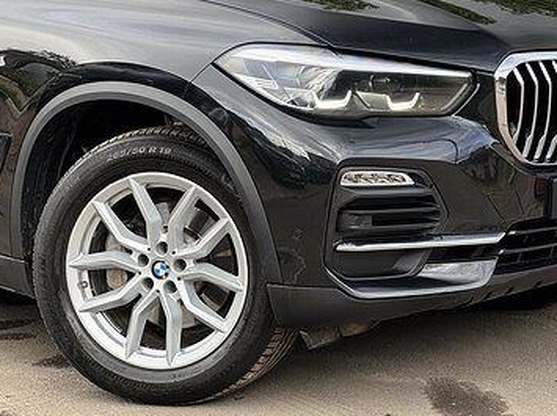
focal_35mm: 119
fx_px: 1912
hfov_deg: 16.6
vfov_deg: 12.4
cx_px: 334
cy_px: 108
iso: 50
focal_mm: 9
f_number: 2.8
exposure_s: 1/99
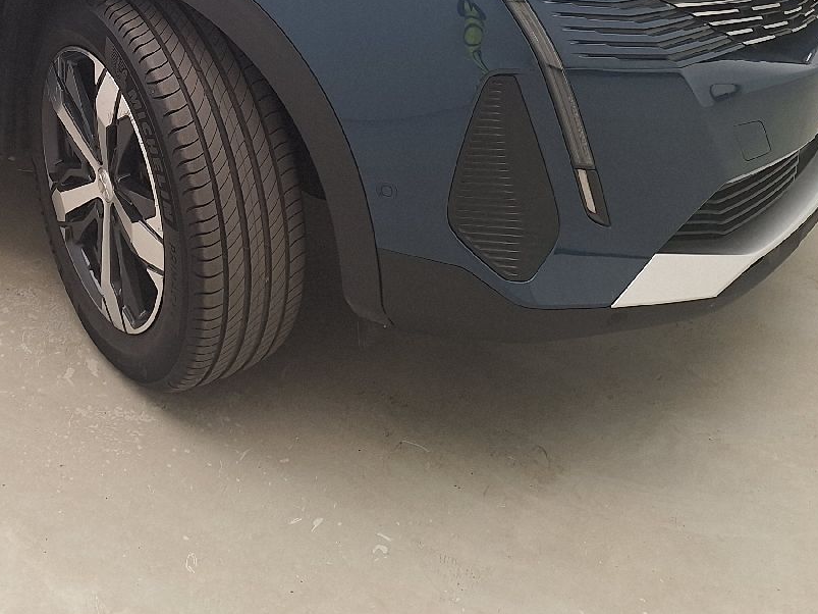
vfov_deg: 24.2
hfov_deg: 33.3
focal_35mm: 55
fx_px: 1299
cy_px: -111
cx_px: 98
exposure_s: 1/100
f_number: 1.8
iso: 64
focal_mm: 5.54
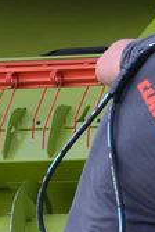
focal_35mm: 637
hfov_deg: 2.2
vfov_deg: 3.2
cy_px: 163
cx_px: 305
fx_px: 4097
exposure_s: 1/500
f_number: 5.6
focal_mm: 98
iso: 400
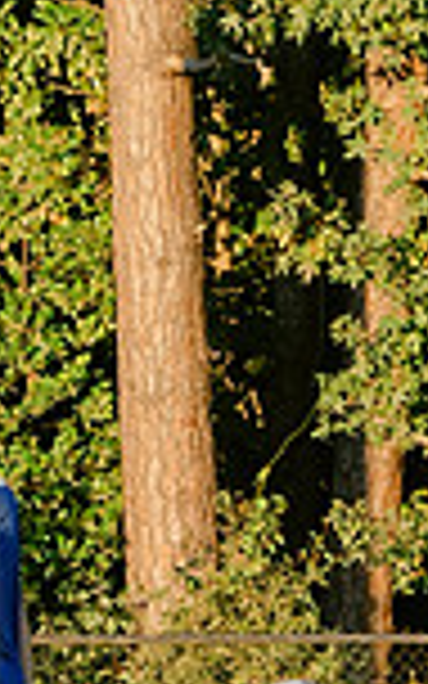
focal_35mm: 888
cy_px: 674
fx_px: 16573
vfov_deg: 2.4
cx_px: -993
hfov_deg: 1.5
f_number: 5.6
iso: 640
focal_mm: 90
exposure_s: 1/500
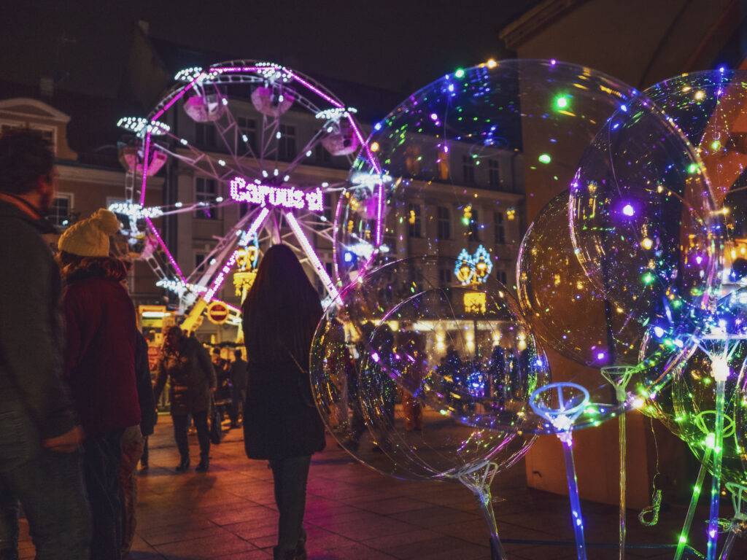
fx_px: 647
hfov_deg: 60.0
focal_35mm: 30
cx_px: 374
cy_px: 280
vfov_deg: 46.8
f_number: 2.8
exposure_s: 1/60
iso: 1000
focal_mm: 15
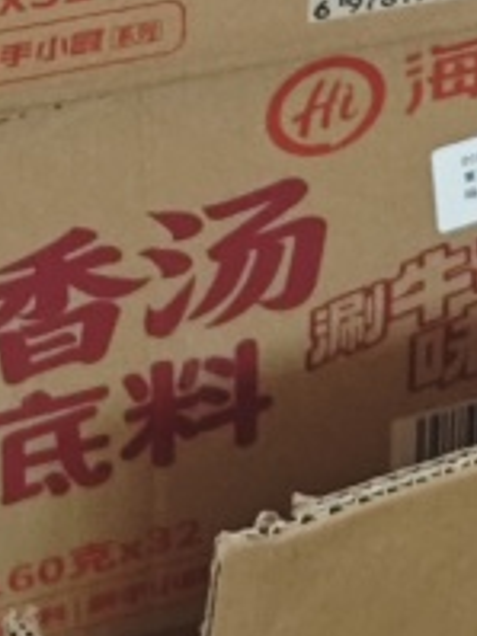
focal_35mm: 247
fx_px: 4543
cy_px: -829
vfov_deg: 7.5
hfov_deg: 6.0
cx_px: -80
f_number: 1.6
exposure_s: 1/41.3
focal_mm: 6.55
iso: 800
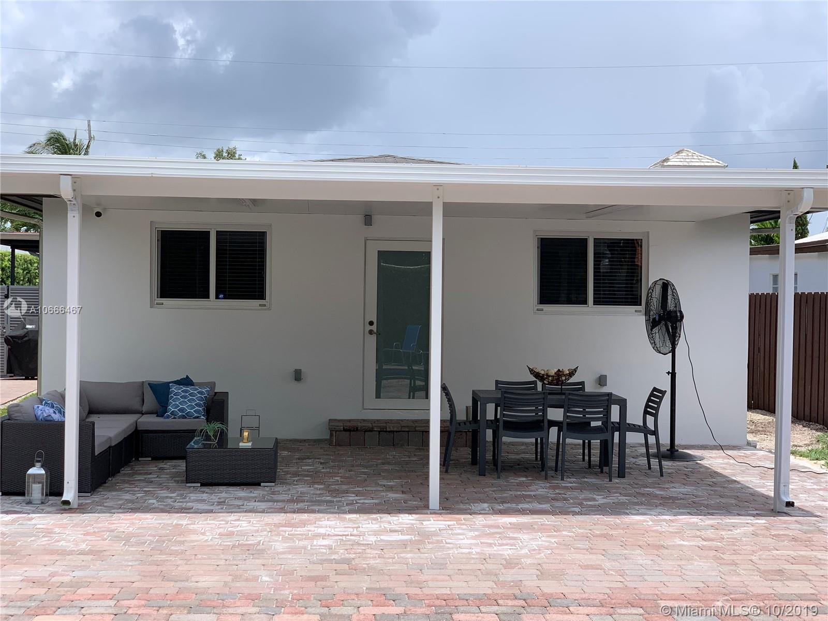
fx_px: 1244
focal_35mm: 52
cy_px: 310
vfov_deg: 28.0
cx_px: 414
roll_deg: -1.7
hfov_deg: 36.8
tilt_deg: +1.2
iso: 16
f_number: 2.4
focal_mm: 6
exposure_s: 1/1229
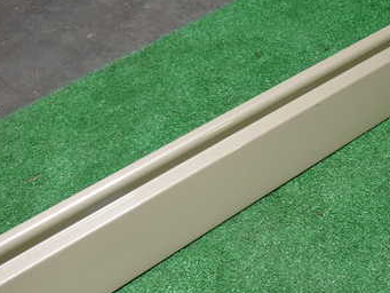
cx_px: 274
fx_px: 496
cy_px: 151
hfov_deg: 42.1
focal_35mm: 44
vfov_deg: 32.9
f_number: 2
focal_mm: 4.5
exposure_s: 1/80
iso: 100
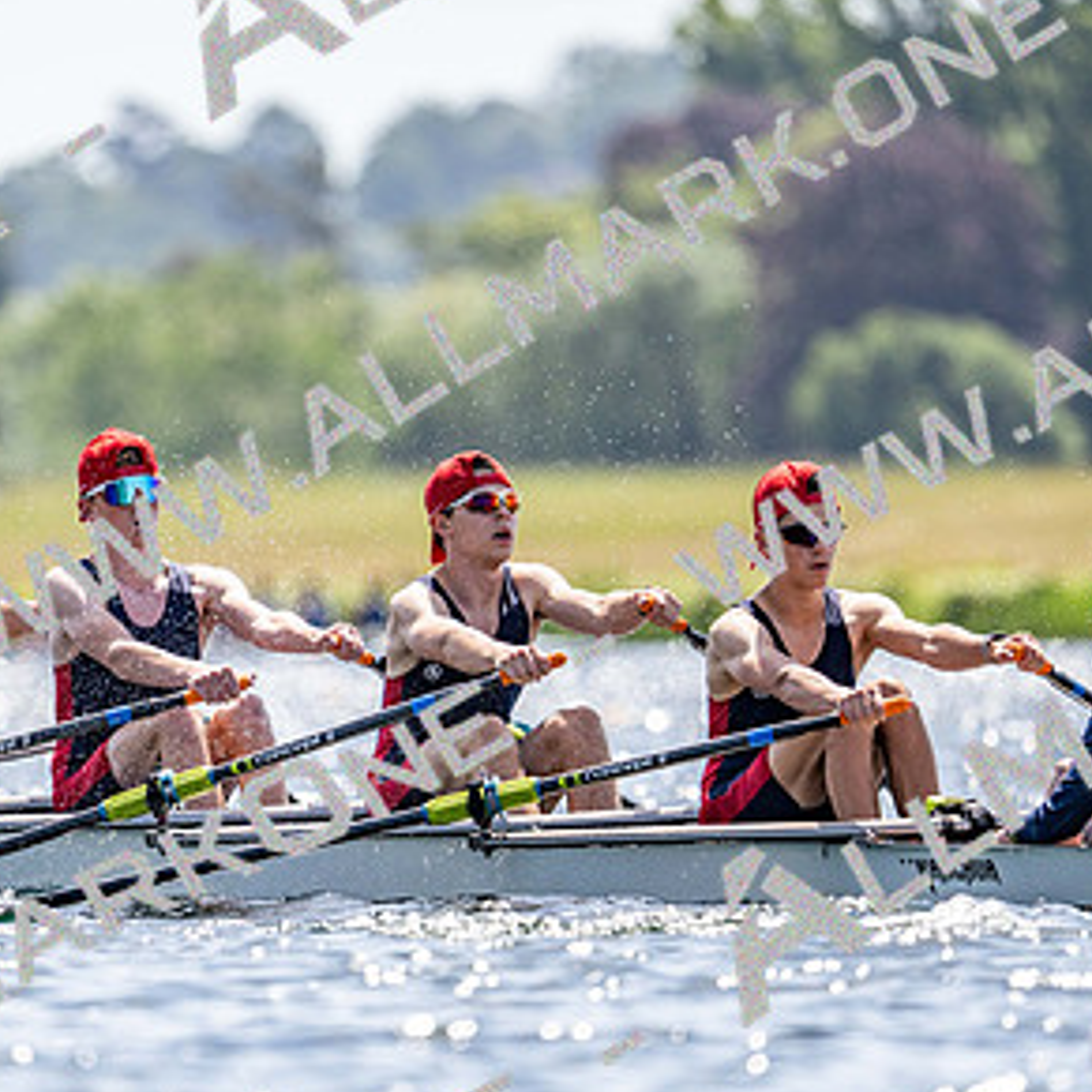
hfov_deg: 2.6
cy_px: 670
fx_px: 24162
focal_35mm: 677
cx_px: 402
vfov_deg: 2.6
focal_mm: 400
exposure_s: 1/2500
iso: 220
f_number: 4.5
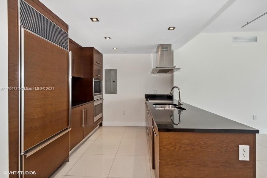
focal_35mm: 18
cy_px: 89
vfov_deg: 67.4
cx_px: 134
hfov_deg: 90.0
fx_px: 134
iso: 200
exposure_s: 1/20
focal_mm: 18
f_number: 8
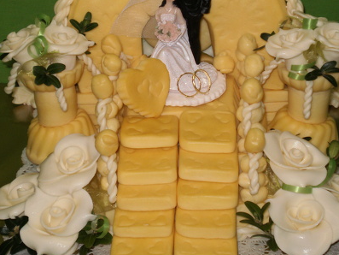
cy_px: 81
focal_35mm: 100
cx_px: 176
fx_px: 980
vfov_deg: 14.8
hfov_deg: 19.6
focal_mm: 10.3
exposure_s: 1/40
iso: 100
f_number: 4.2
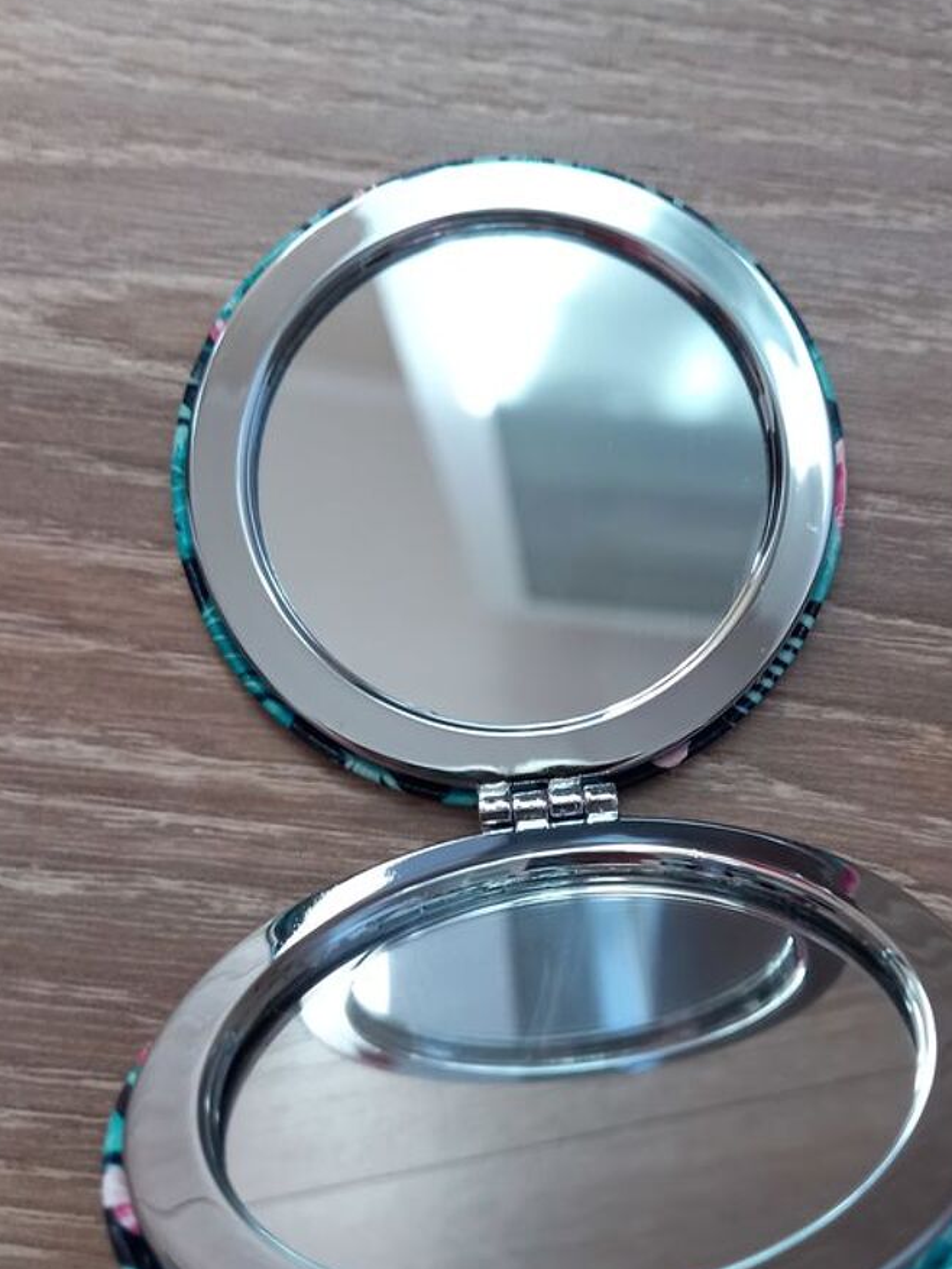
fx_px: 1393
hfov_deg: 37.5
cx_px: 600
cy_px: 711
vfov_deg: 48.9
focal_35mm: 38
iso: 100
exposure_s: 1/60
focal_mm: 4.6
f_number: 2
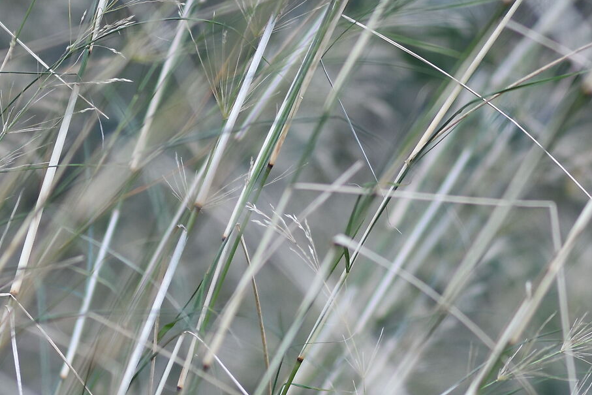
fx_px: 5548
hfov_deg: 6.1
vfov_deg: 4.1
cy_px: 452
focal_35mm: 337
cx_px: 533
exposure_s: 1/500
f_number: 1.7
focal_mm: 85
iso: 250
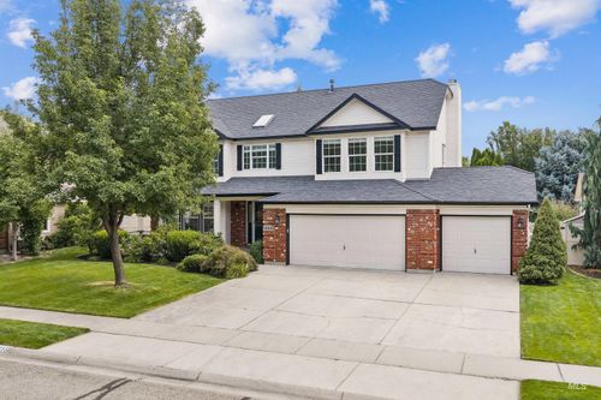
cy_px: 200
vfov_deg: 46.4
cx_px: 300
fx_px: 467
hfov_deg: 65.5
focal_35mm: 28
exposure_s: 1/80
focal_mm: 14.4
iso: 400
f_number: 2.8
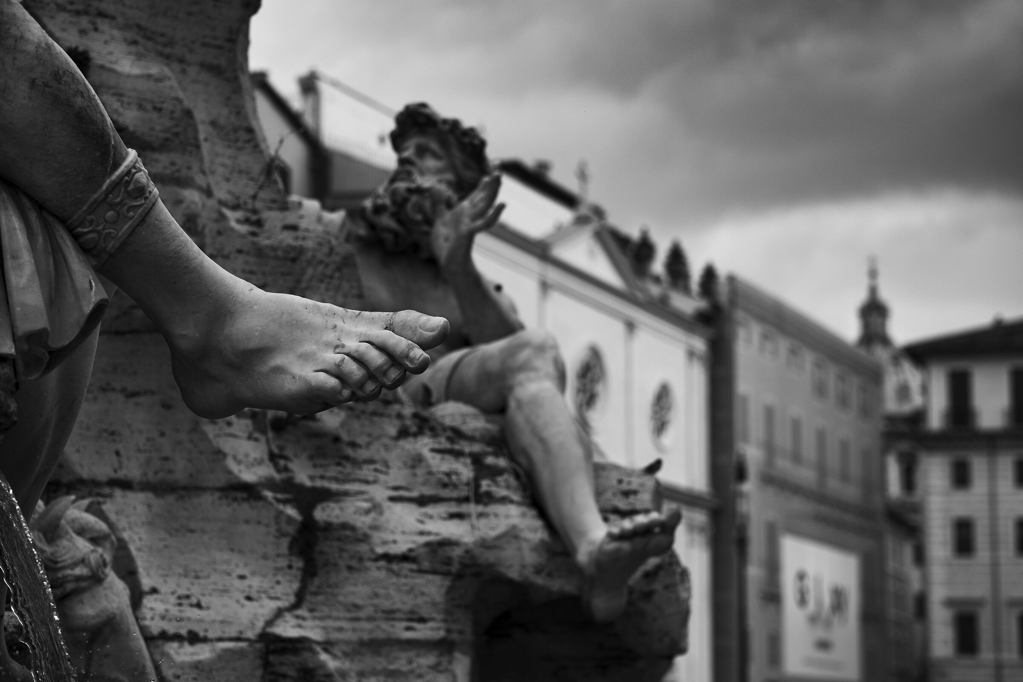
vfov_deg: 16.3
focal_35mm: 84
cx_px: 512
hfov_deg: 24.2
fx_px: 2387
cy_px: 341
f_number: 2
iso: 160
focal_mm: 56
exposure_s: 1/2000
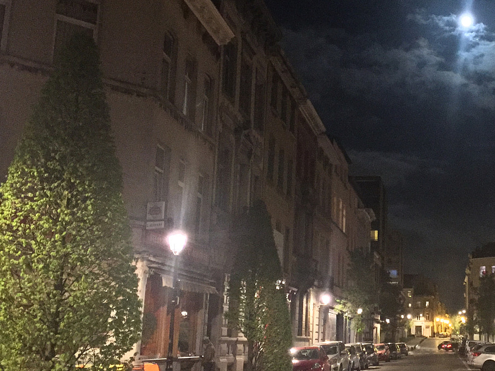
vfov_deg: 28.5
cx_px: 420
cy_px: 206
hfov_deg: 35.8
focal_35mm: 51
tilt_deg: +11.4
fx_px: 729
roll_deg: -0.2
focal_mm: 4.15
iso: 640
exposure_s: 1/17
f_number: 2.2
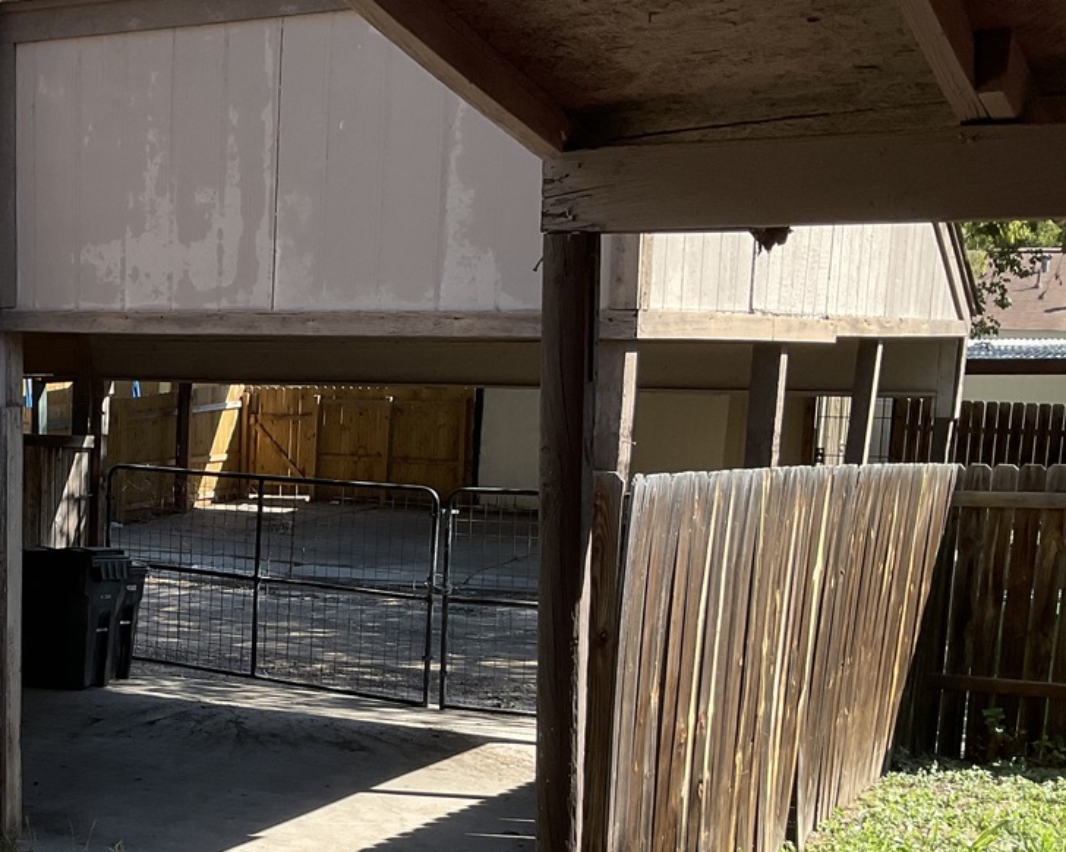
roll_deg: -0.9
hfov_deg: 31.6
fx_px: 1766
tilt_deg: -9.7
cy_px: 668
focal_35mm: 56
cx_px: 54
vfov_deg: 26.7
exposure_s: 1/781
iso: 16
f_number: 1.8
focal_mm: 3
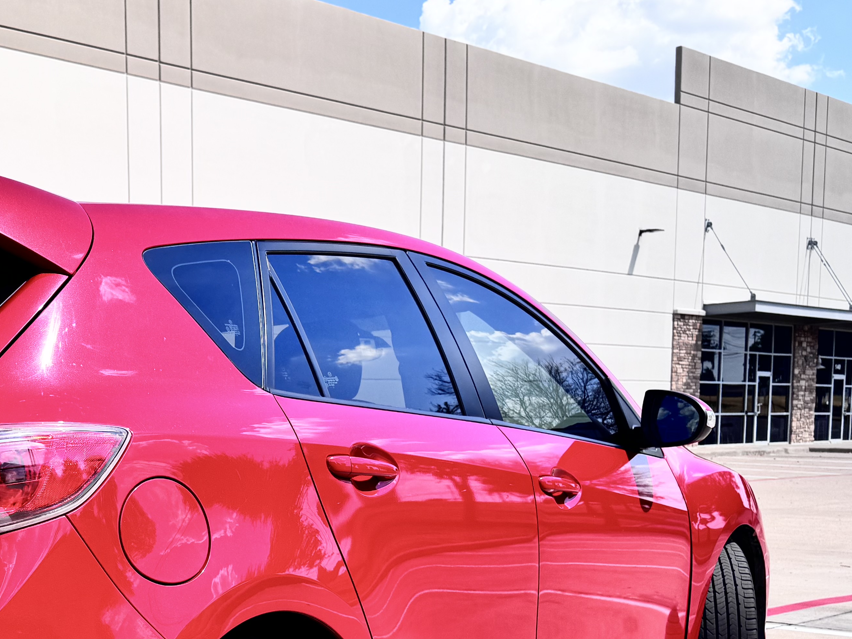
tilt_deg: -8.1
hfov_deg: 35.5
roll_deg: +0.2
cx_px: 155
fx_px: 1280
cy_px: 583
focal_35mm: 52
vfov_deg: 27.0
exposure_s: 1/4950
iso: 80
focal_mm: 6.76
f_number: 1.78
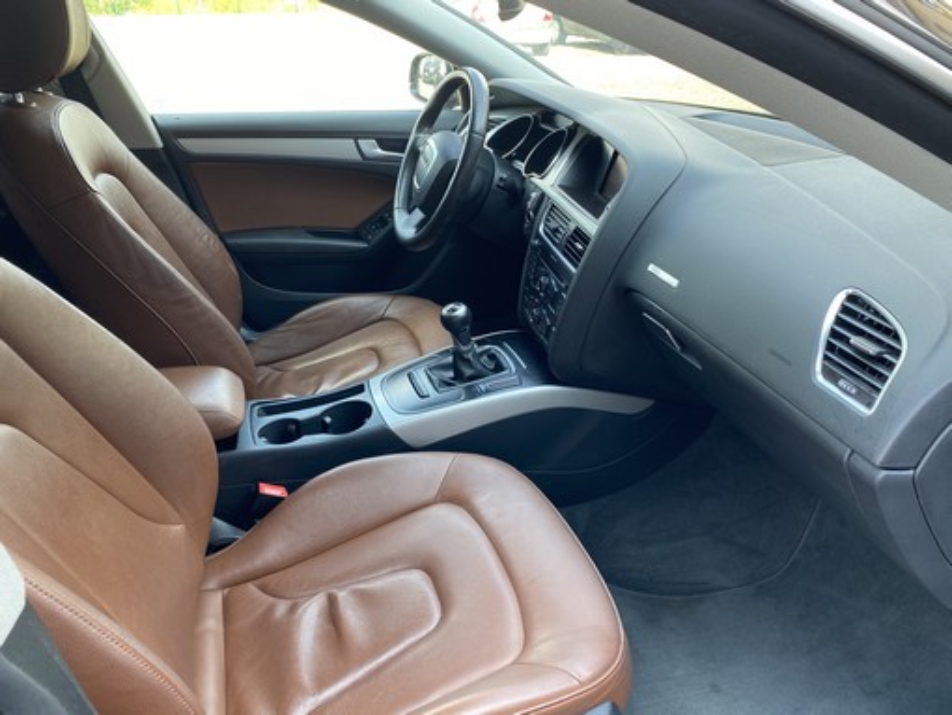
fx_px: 715
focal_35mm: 26
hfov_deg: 67.3
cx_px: 476
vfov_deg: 53.1
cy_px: 358
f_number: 1.8
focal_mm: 4.25
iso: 64
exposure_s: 1/122
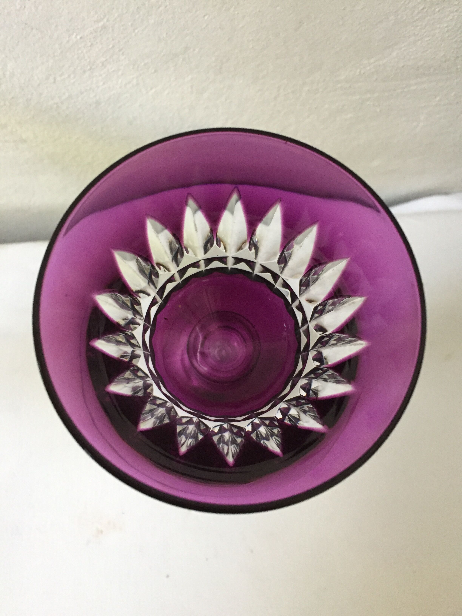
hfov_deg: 48.2
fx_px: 516
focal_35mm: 29
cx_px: 231
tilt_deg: -78.8
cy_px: 308
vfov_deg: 61.7
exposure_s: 1/33
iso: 250
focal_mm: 4.15
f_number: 2.2
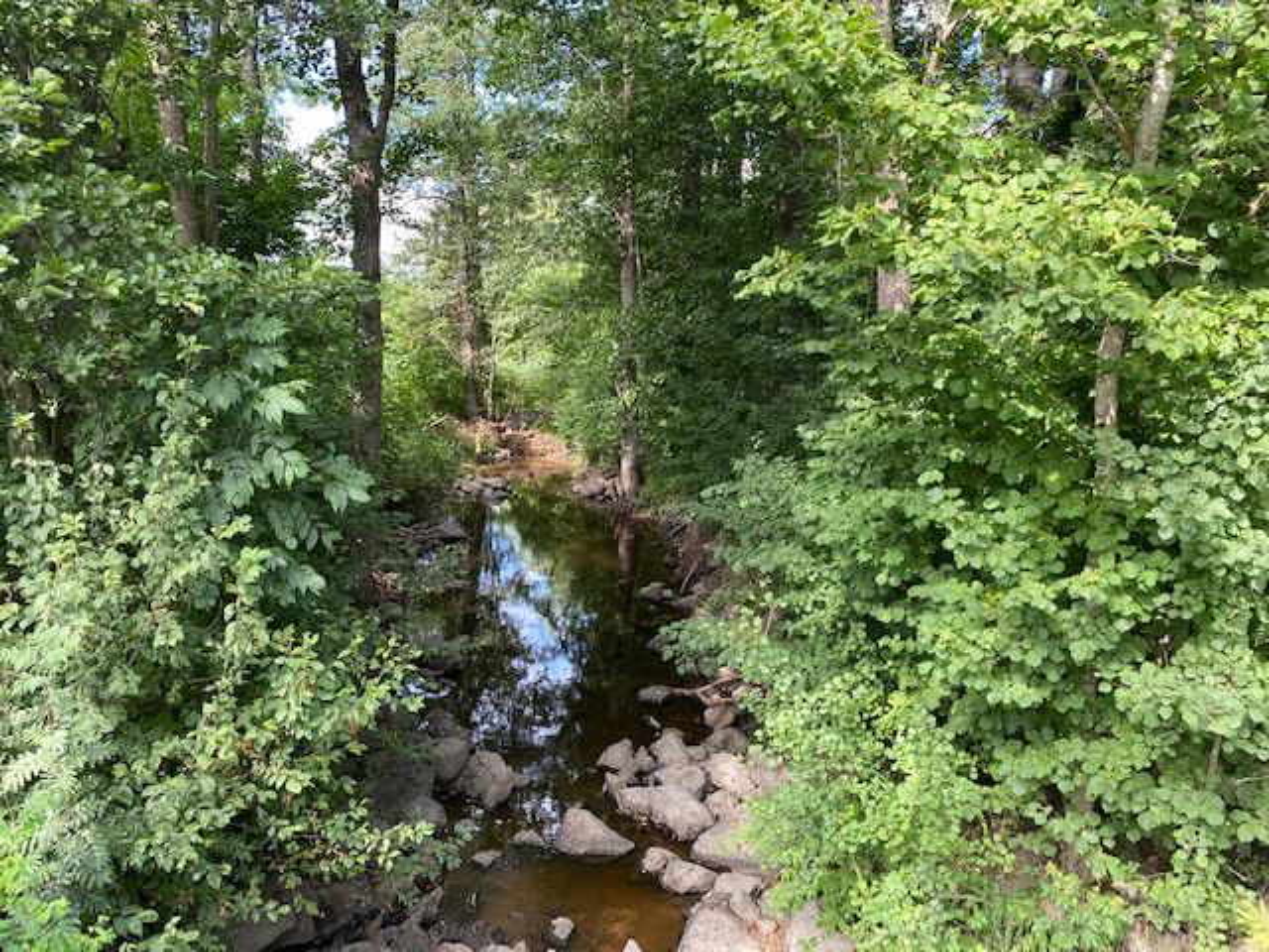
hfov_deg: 67.3
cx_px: 634
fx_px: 953
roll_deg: -2.1
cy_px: 476
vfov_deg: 53.1
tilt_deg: -8.5
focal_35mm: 26
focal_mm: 4.25
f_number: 1.8
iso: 32
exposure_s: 1/124
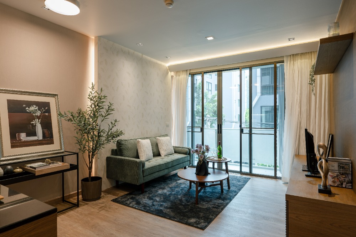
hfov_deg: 82.6
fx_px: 203
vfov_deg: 60.6
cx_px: 178
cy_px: 118
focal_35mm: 20
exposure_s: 1/6
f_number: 7.1
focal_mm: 20.5
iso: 100
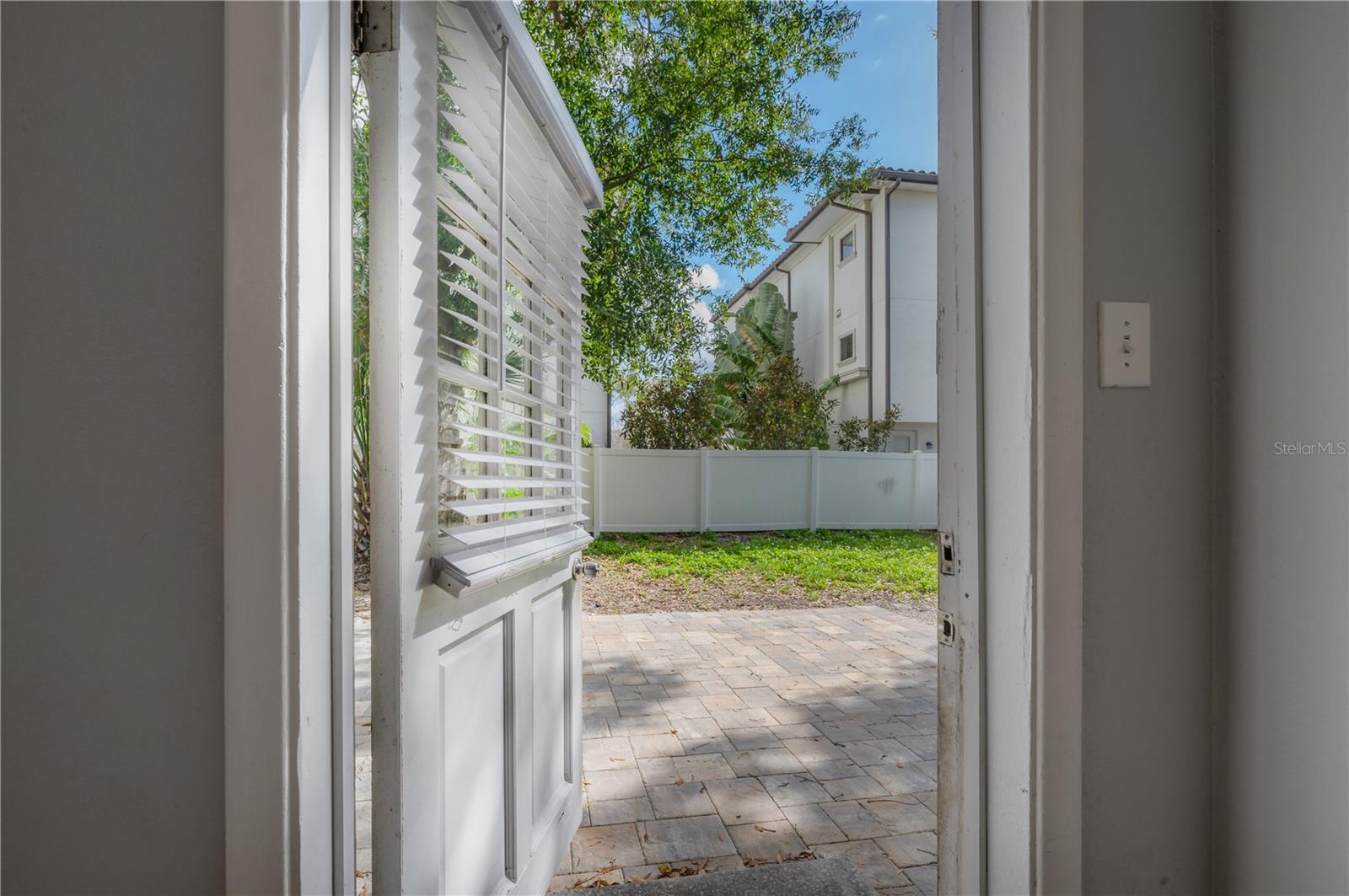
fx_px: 524
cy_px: 448
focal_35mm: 14
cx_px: 674
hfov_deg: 104.3
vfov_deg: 81.1
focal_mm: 14
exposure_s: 1/400
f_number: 9
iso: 320
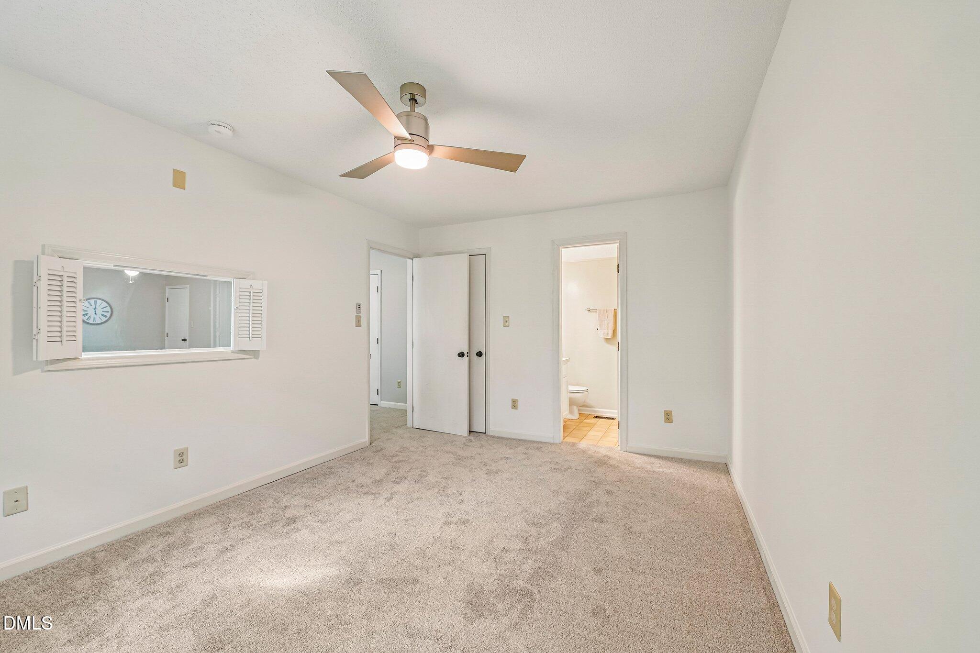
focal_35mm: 14
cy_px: 326
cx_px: 490
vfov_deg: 81.2
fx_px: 381
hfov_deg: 104.3
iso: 200
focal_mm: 14
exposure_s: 1/5
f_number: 9
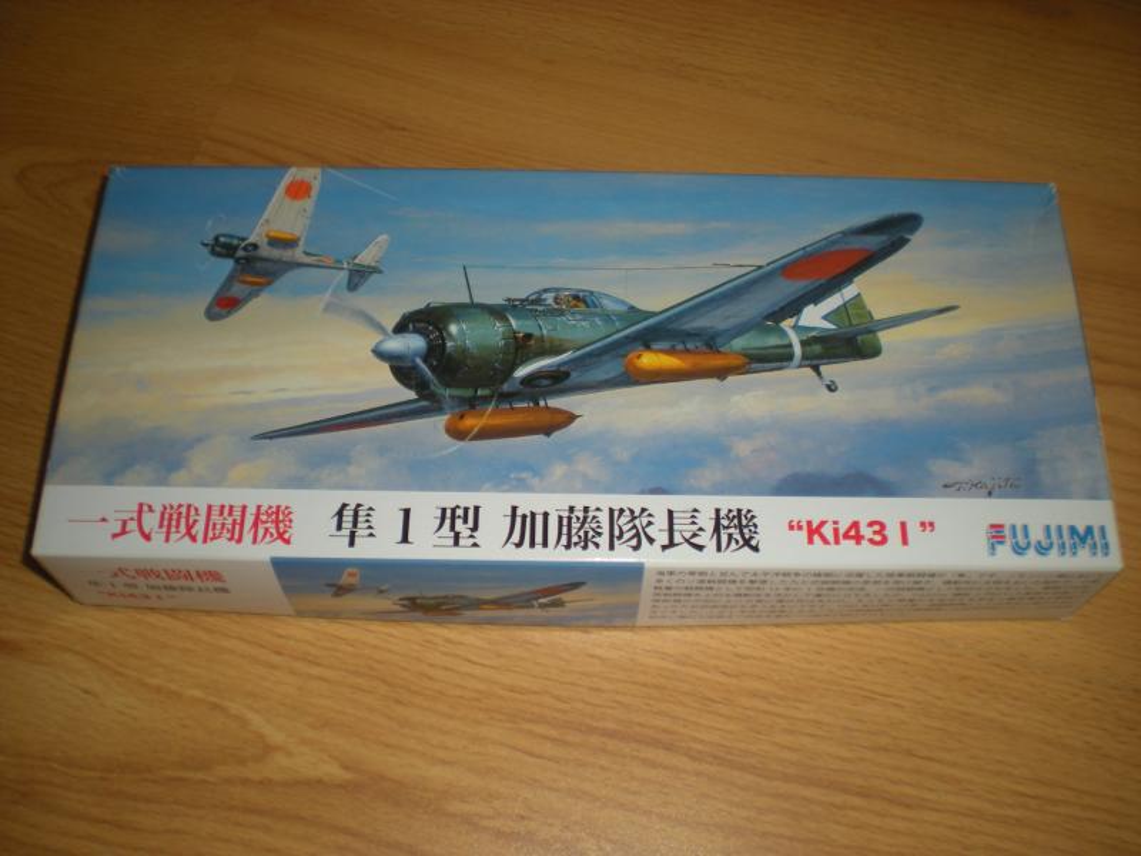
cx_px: 570
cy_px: 428
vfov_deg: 37.7
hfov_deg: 49.0
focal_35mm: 38
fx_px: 1253
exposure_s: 1/30
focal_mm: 6.3
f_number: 3.1
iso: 64
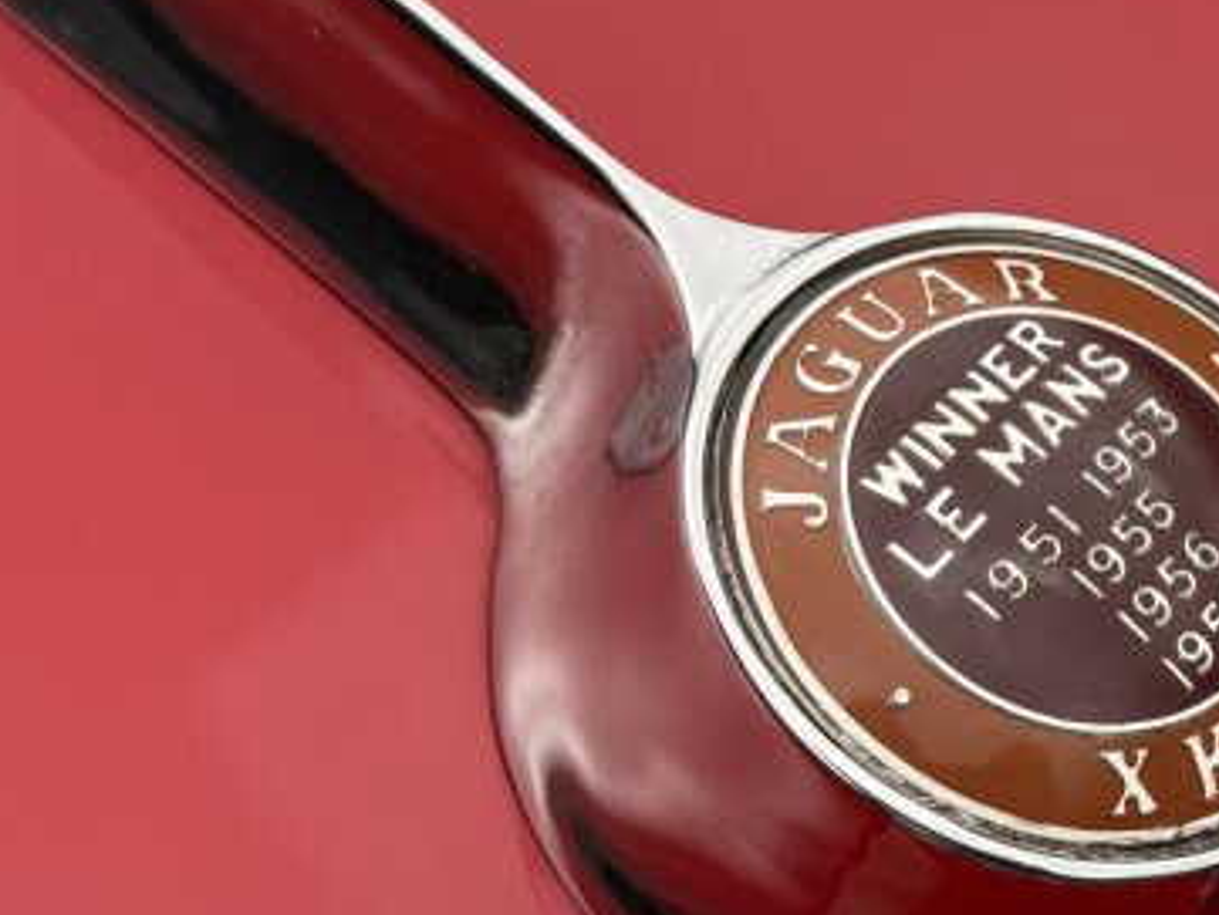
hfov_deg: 22.6
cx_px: 1016
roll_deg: +0.8
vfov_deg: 17.3
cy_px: 331
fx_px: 2994
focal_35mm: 85
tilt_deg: -35.7
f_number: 1.78
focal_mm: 6.76
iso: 125
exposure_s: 1/99
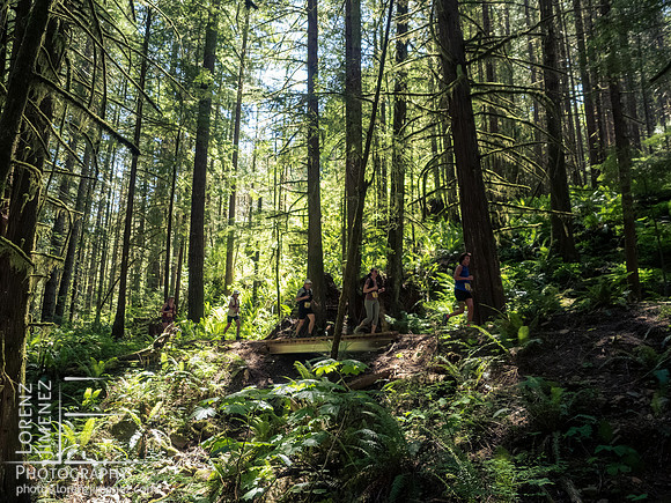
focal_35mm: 26
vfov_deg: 53.7
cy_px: 252
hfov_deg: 68.0
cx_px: 336
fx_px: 497
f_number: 2.8
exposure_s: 1/1000
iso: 2000
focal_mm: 12
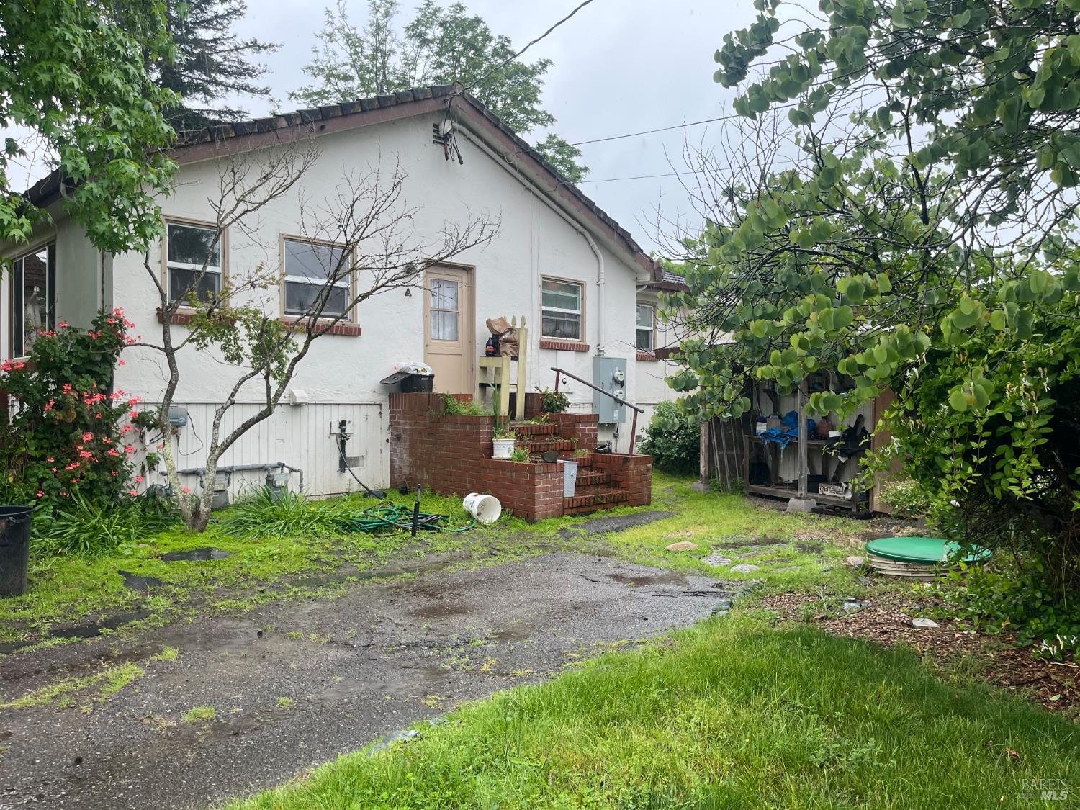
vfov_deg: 53.1
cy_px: 405
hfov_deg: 67.3
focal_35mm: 26
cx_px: 540
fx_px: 811
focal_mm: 5.1
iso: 40
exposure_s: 1/256
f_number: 1.6
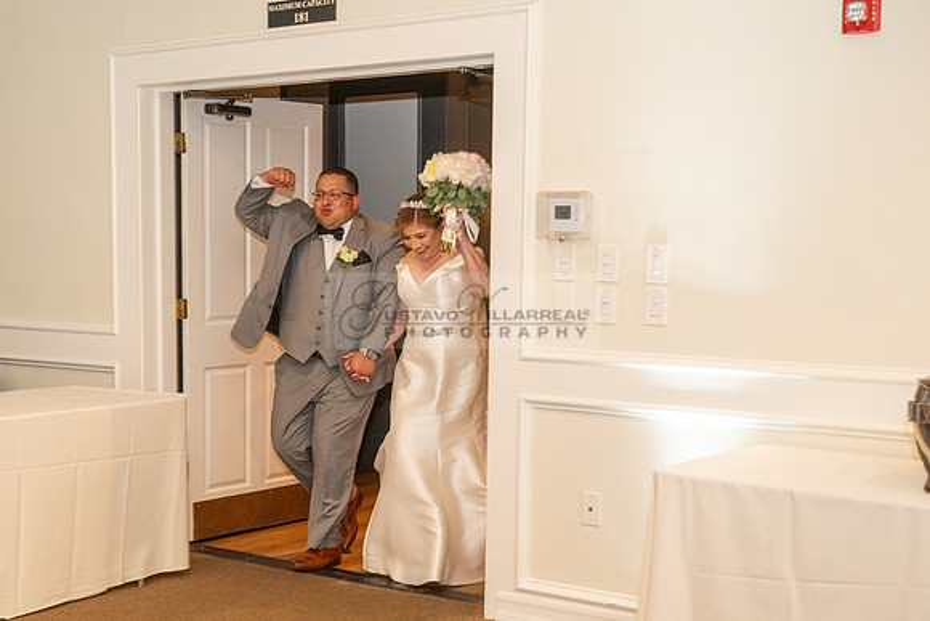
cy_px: 394
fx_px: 1512
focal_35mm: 59
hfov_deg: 34.0
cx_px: 335
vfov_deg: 23.1
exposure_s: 1/125
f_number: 3.5
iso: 800
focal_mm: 44
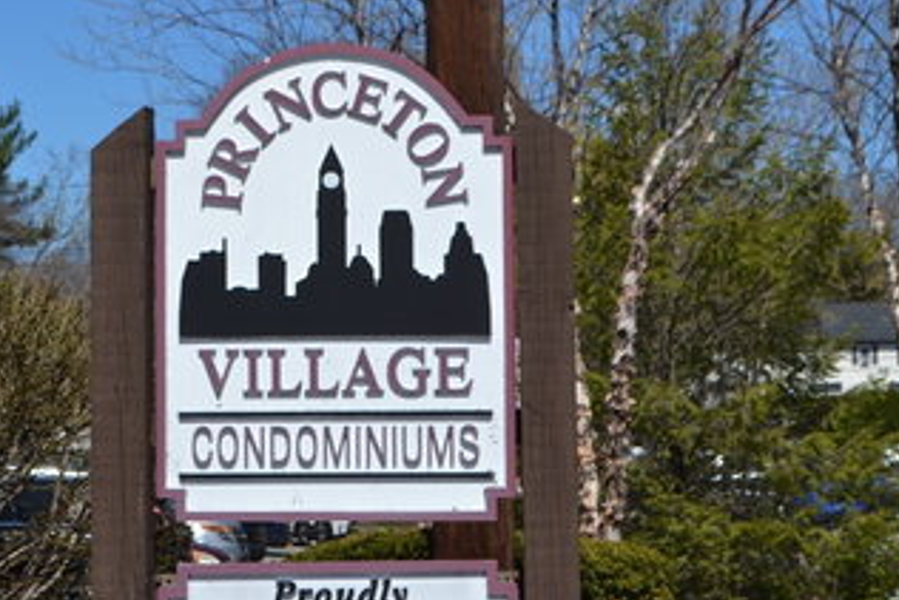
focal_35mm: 114
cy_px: 151
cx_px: 293
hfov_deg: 17.9
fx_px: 2848
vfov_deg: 12.0
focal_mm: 50
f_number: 9
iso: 100
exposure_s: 1/320
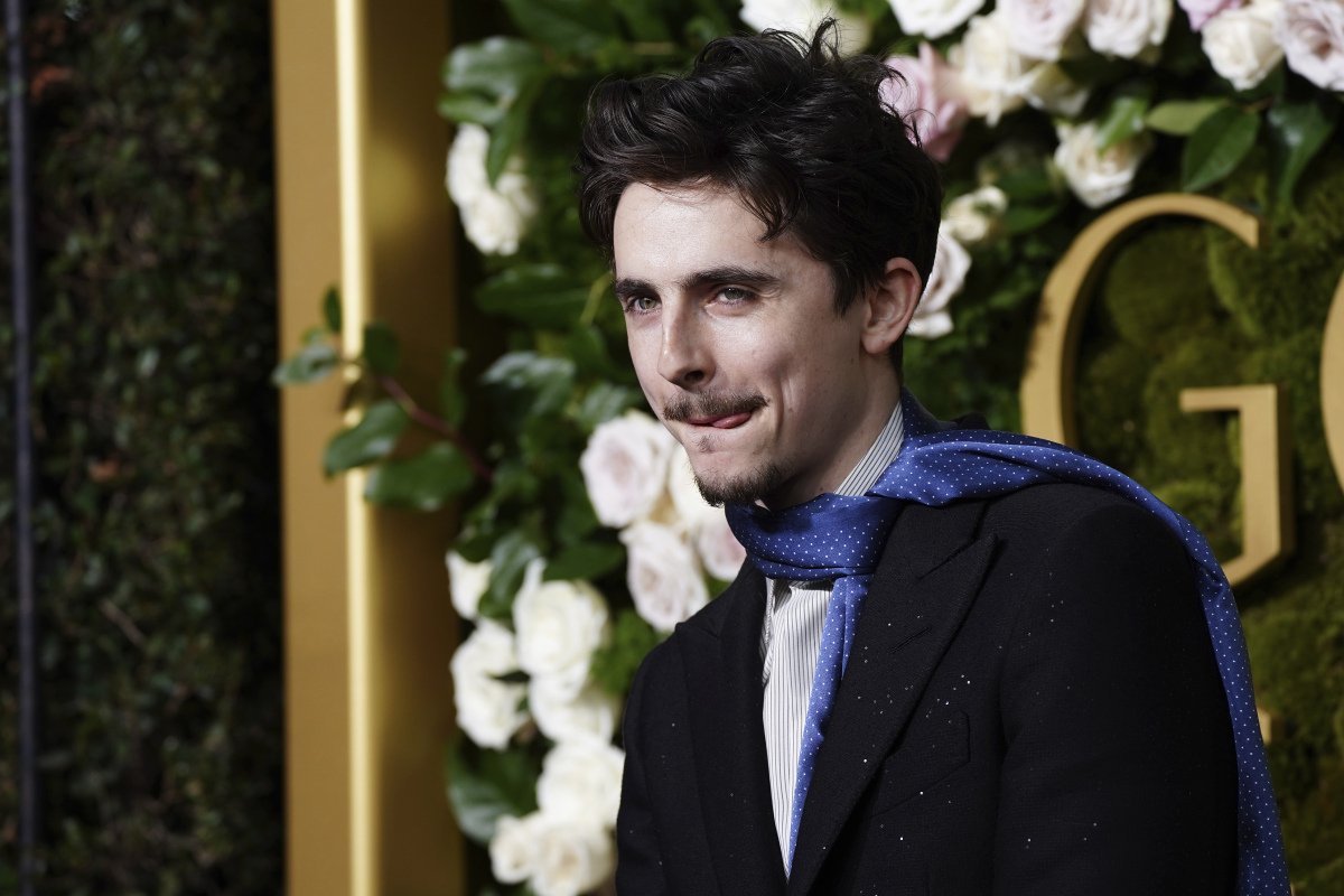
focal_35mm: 192
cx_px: 672
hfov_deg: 10.7
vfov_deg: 7.2
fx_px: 7167
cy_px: 448
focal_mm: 192
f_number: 6.3
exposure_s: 1/1000
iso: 800
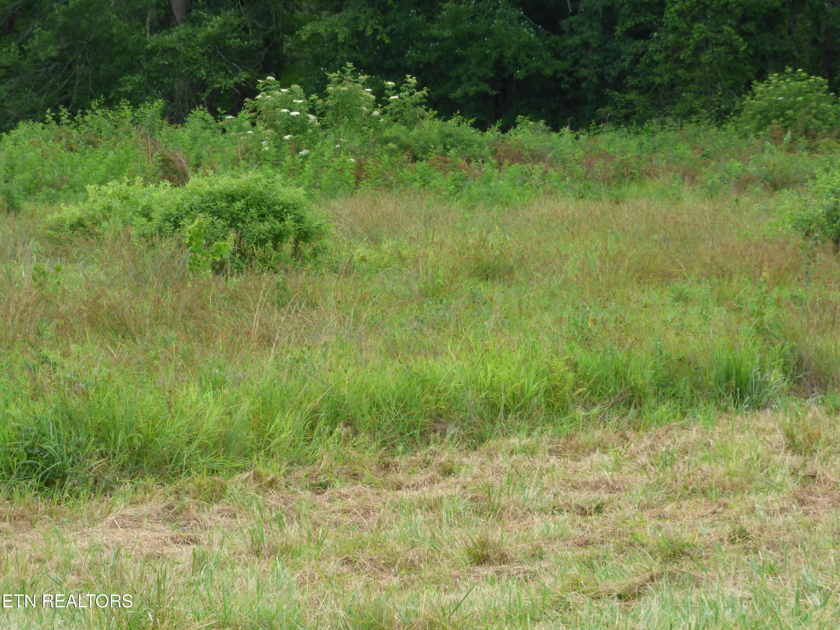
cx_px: 420
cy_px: 315
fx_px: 4295
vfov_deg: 8.4
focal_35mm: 177
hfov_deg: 11.2
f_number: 5.4
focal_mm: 28.9
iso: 200
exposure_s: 1/250
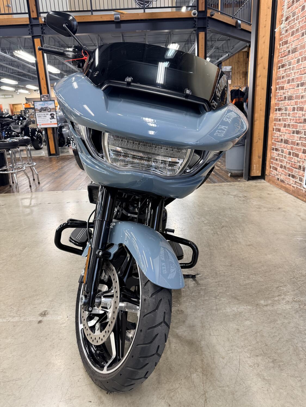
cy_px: 204
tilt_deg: -17.5
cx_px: 153
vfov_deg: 71.6
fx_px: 283
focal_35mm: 24
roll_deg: +2.9
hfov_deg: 56.8
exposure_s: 1/60
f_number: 1.78
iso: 250
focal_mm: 6.76
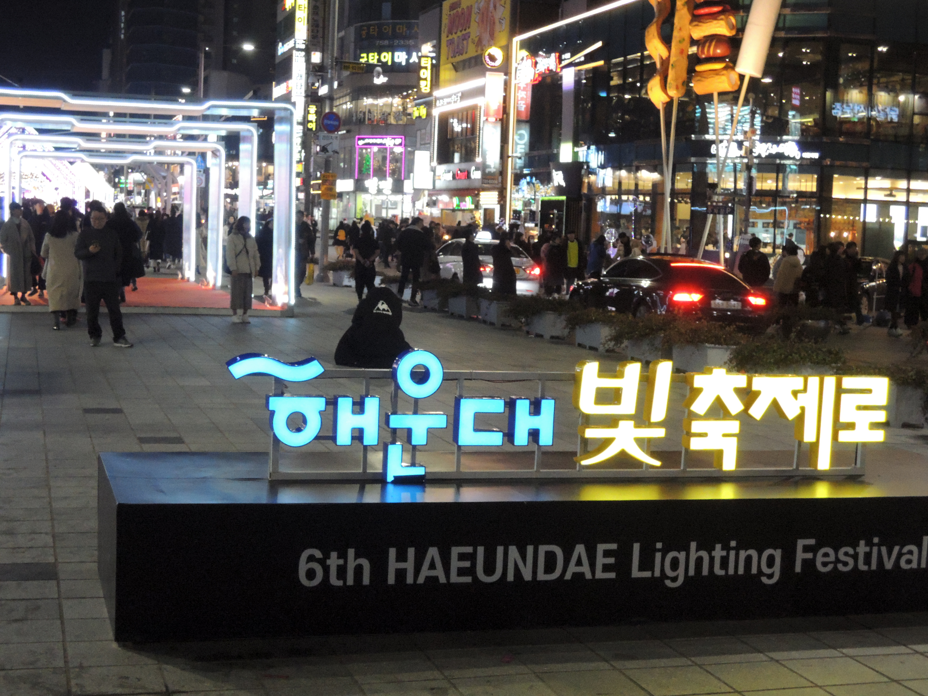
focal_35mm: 55
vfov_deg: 26.6
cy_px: 348
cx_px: 464
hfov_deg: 34.9
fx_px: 1474
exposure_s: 1/60
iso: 1600
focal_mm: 9.9
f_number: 4
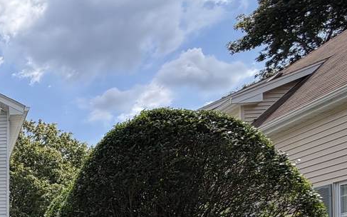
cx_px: -98
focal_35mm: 39
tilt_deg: +2.3
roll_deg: -0.9
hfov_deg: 35.4
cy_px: 258
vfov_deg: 28.6
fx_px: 369
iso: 32
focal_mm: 2.22
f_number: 2.2
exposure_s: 1/770
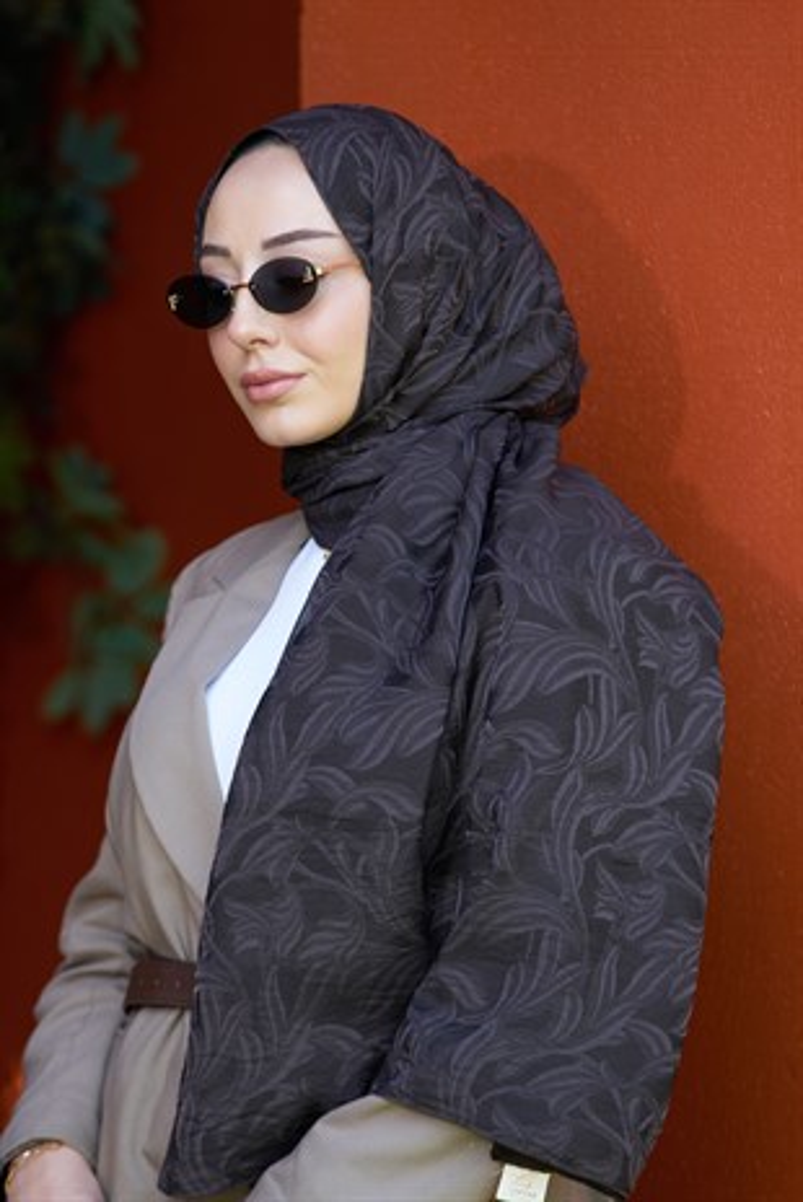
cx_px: 402
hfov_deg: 6.9
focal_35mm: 200
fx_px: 6681
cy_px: 601
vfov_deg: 10.3
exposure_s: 1/200
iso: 200
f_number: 4
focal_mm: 200
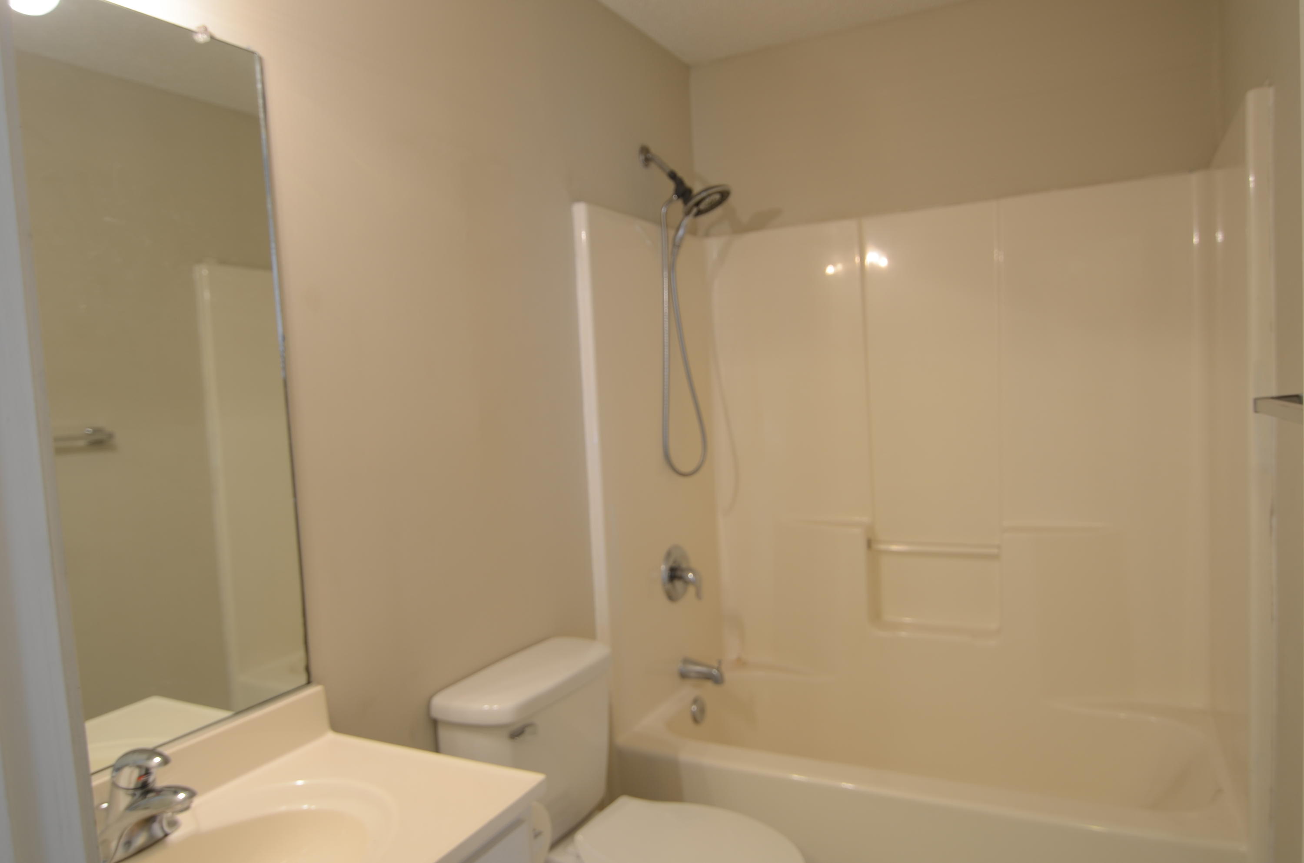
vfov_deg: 52.9
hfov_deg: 73.9
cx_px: 652
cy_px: 432
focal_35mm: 24
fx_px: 868
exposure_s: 1/8
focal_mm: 16
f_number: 2.8
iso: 100
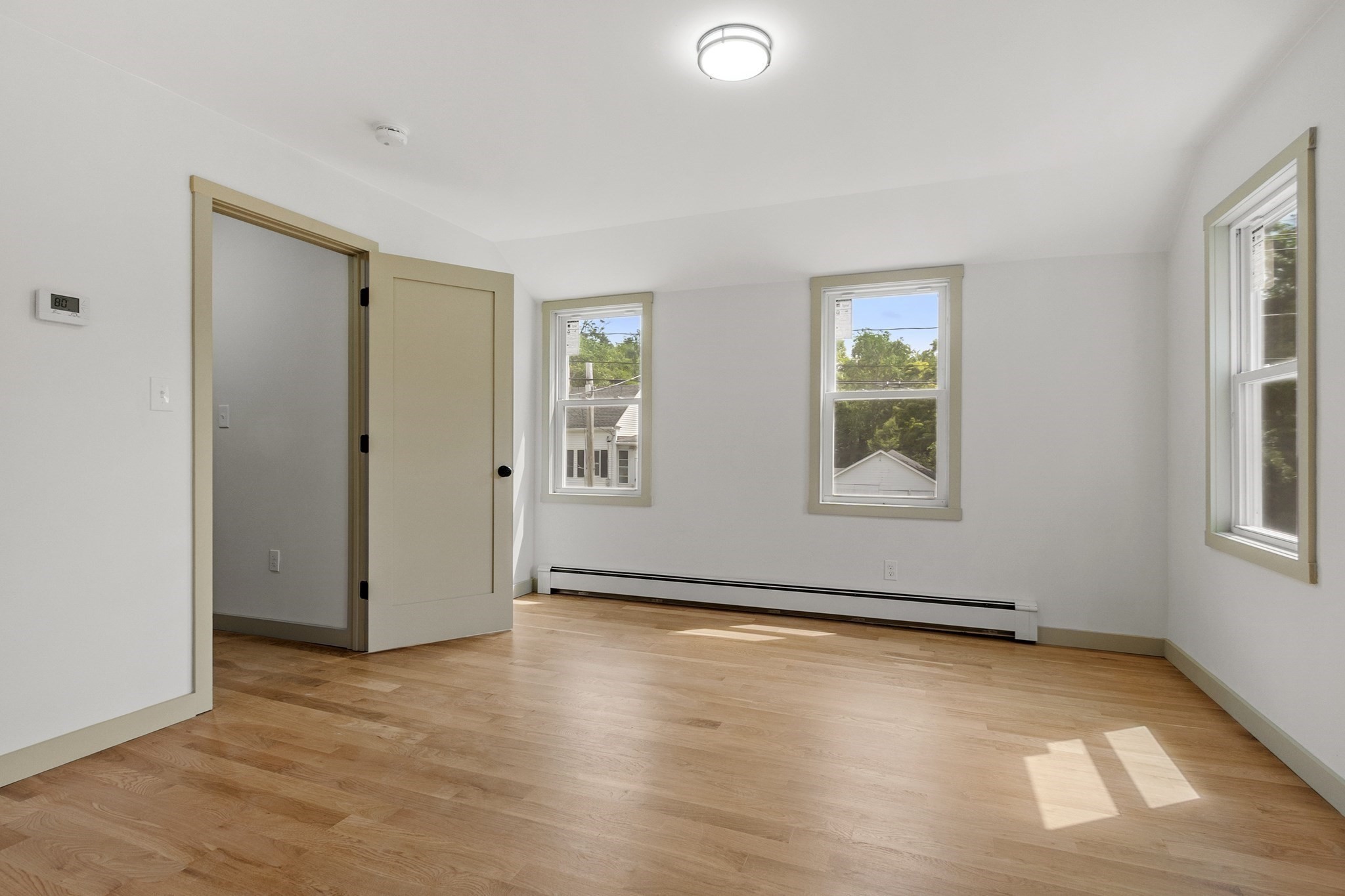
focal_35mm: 18
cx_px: 672
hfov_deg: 90.0
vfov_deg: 67.4
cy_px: 448
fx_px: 672
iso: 400
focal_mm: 12
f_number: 7.1
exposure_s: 1/10
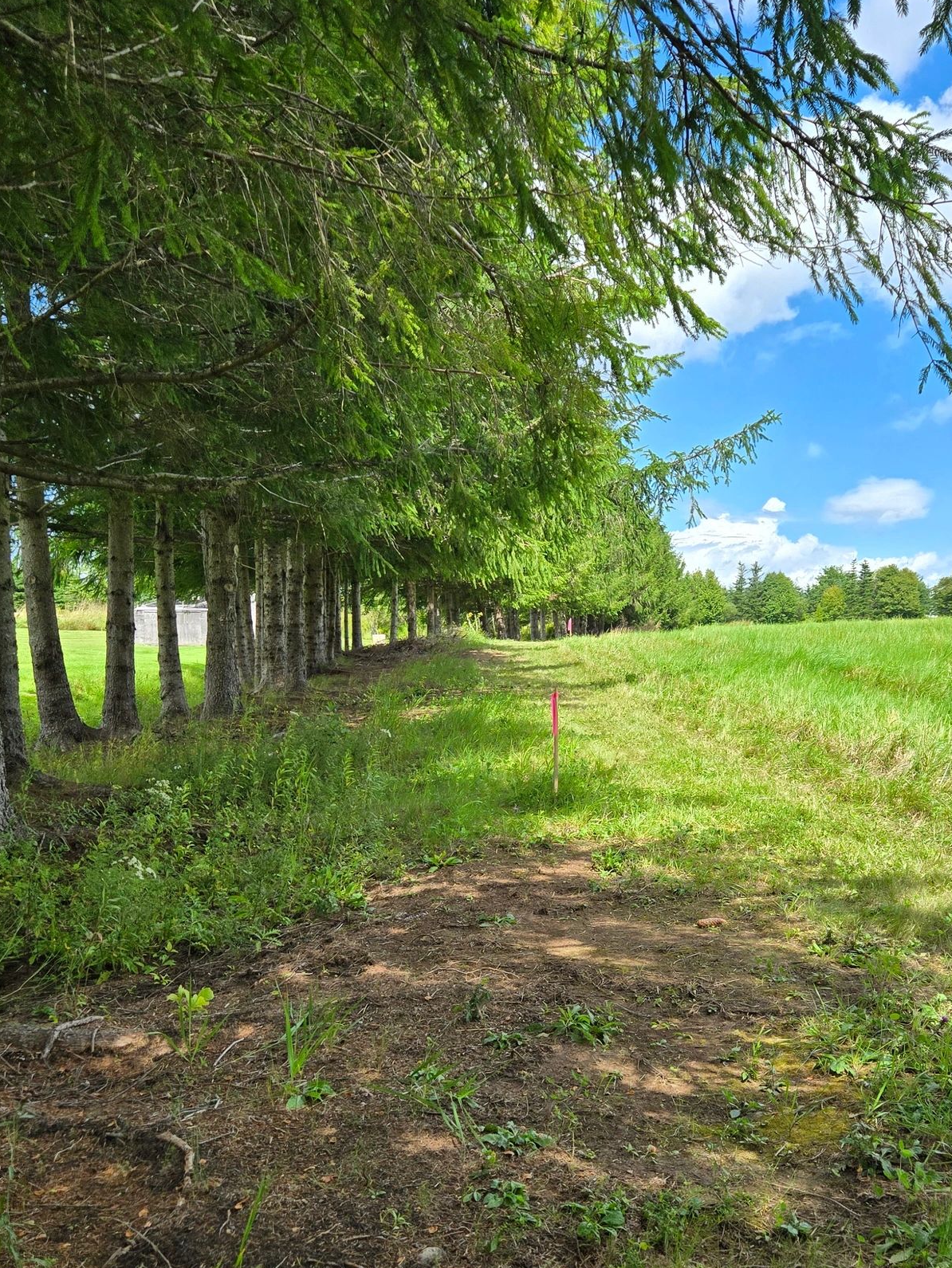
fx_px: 1356
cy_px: 767
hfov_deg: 38.6
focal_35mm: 37
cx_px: 545
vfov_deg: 49.8
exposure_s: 1/2921
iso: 64
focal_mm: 5.4
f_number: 1.8
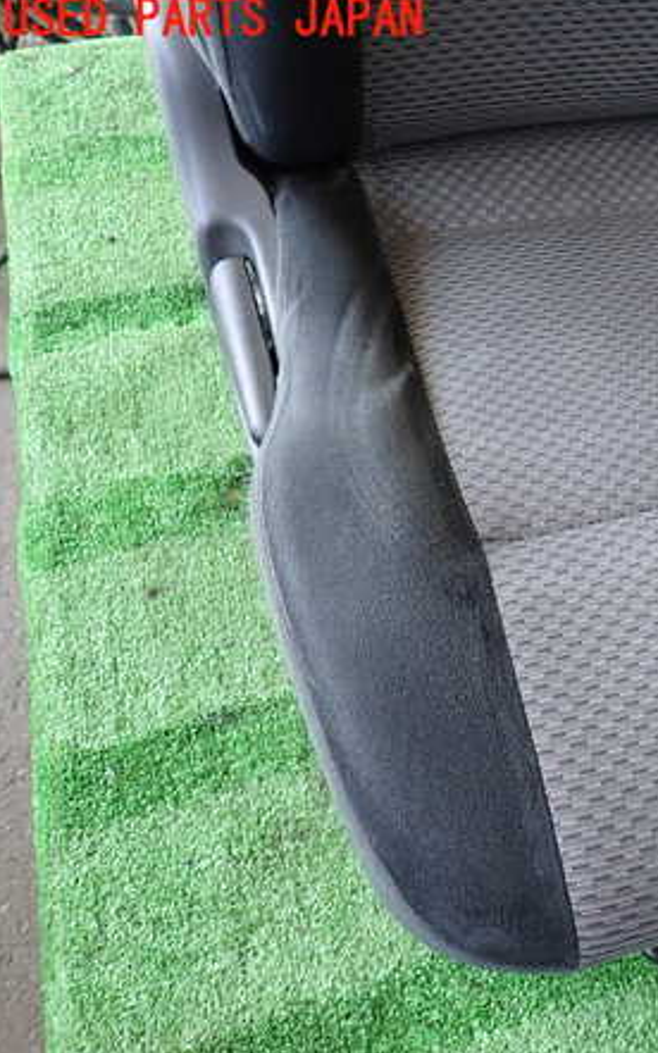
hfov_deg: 31.7
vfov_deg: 54.0
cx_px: 706
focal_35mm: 36
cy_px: 526
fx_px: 1034
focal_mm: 4.5
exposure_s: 1/60
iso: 160
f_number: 2
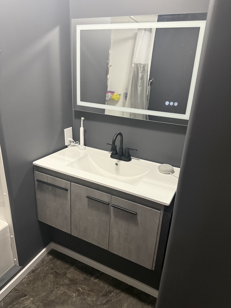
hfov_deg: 56.8
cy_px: 154
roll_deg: -3.3
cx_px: 116
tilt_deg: -20.5
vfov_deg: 71.6
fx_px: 214
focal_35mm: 24
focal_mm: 6.76
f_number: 1.78
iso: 800
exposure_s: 1/60
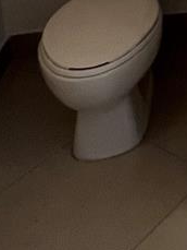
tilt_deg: -14.3
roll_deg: -1.5
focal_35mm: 68
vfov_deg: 21.9
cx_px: 378
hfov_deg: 16.4
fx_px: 489
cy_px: -157
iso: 160
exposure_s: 1/120
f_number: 1.8
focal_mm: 1.57
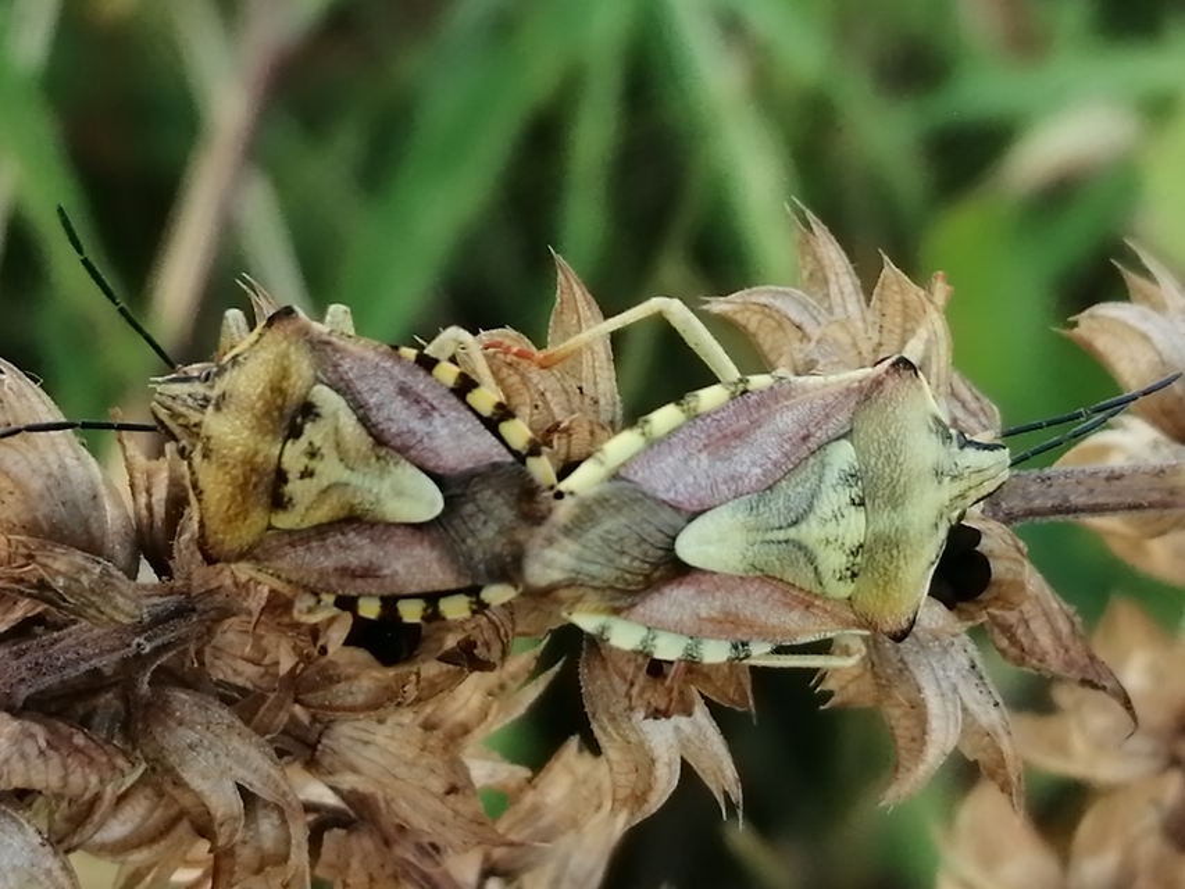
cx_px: 592
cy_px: 444
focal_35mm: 104
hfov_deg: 18.9
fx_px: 3561
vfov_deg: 14.2
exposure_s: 1/100
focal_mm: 3.46
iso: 50
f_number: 1.8
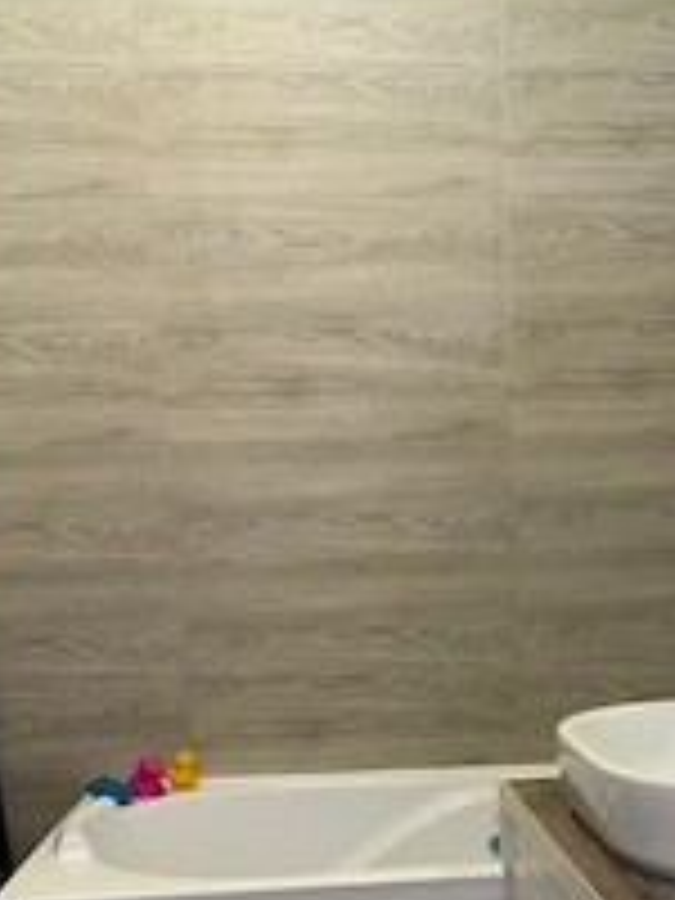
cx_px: 490
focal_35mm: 52
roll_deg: +1.9
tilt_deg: -11.3
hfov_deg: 27.7
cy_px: 770
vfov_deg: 35.2
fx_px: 1352
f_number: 1.6
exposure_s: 1/17
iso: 64
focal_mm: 5.96
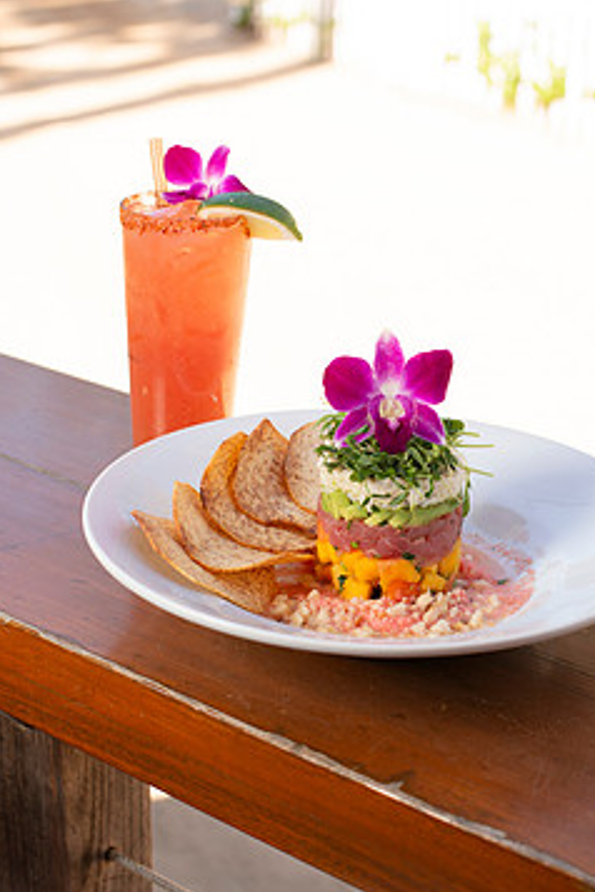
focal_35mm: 63
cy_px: 440
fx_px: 1562
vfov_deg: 31.9
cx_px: 365
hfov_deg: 21.5
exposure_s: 1/200
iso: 200
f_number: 5.6
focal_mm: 50
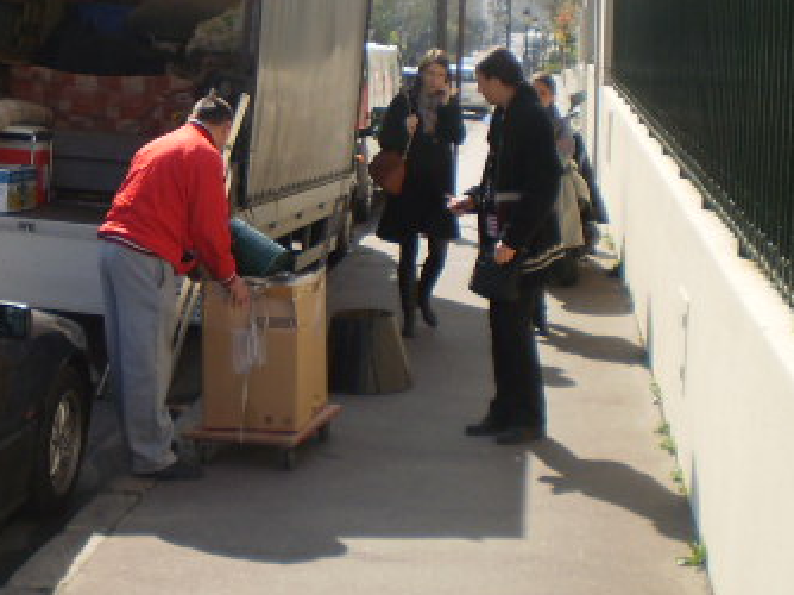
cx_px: 136
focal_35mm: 69
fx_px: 1582
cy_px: 202
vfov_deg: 21.2
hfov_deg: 27.5
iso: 64
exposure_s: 1/640
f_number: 3.1
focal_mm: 6.3
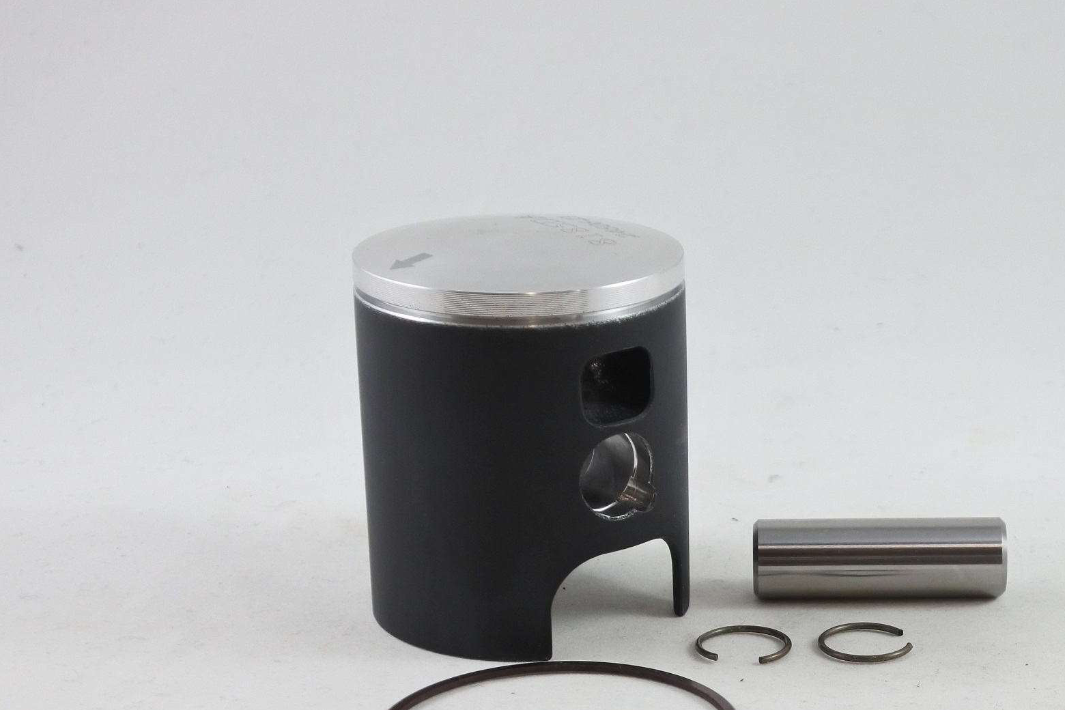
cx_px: 641
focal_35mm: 62
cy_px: 477
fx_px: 1834
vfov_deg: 21.8
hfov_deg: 32.3
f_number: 4.5
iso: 400
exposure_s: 1/125
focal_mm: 17.2
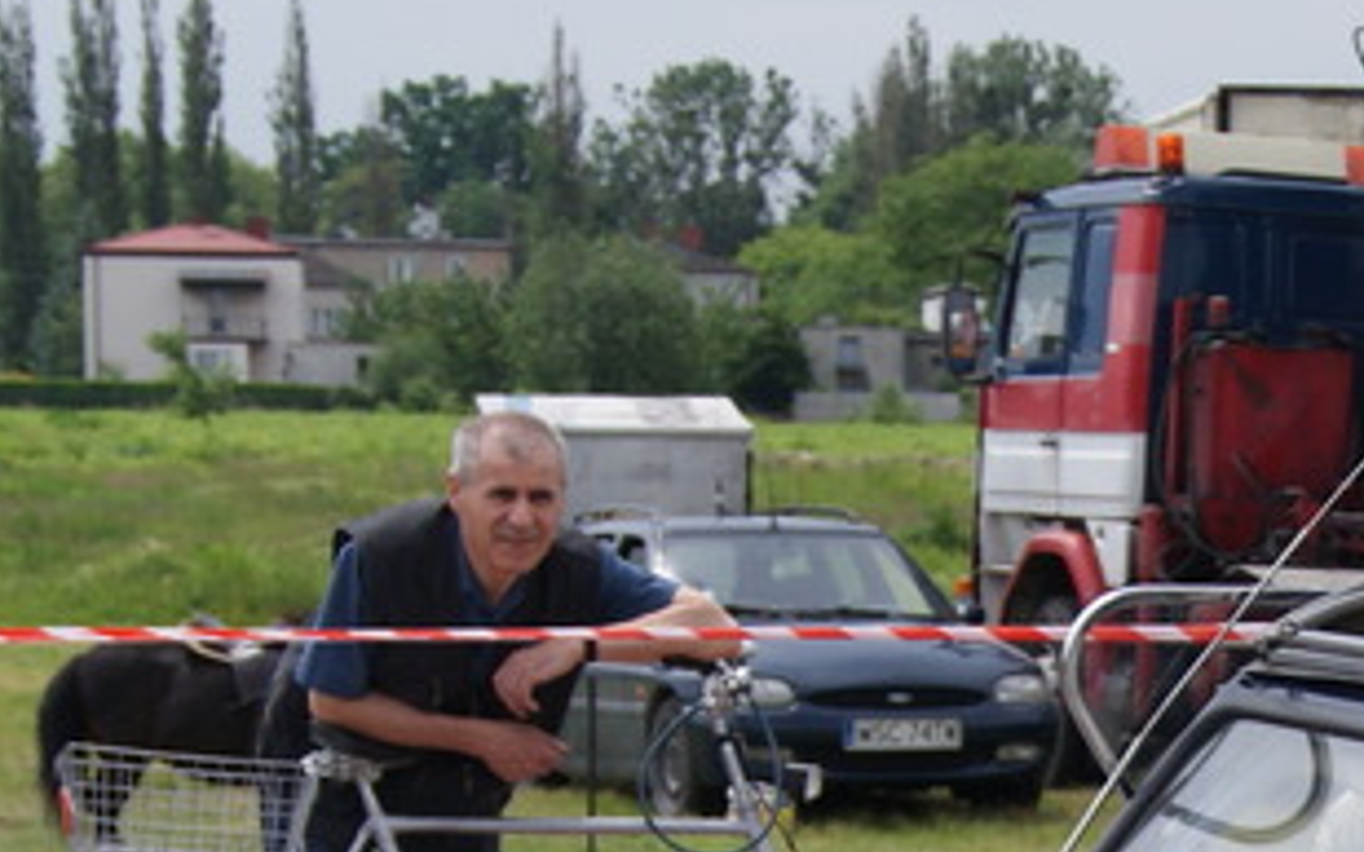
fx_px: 5649
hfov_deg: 13.5
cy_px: 1304
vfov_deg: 8.4
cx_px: 1518
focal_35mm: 152
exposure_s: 1/1250
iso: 200
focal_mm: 30
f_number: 5.6
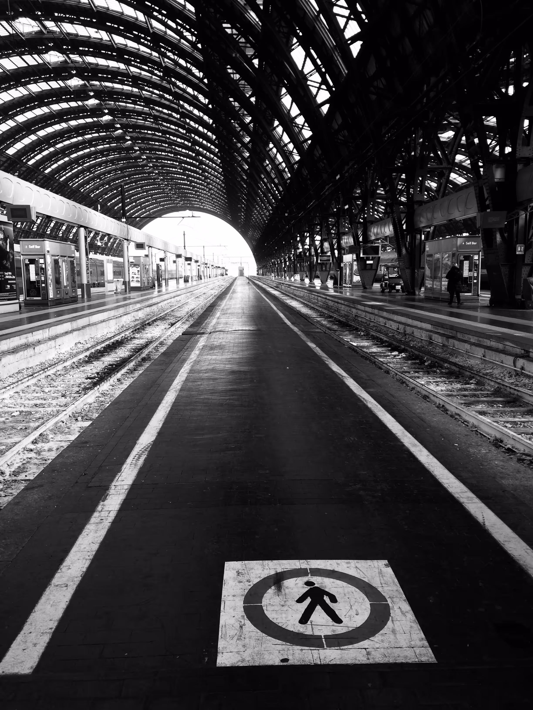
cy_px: 355
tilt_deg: -8.9
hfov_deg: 48.2
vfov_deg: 61.7
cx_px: 266
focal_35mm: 29
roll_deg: +1.0
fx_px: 595
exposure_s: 1/102
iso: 32
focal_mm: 4.15
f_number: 2.2
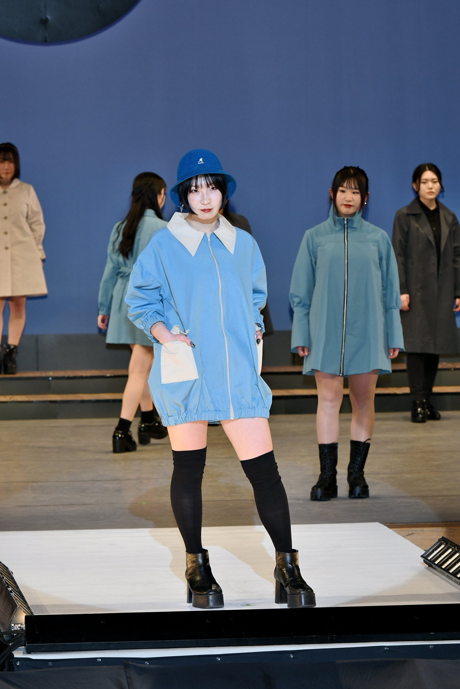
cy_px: 344
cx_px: 230
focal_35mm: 174
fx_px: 3335
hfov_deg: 7.9
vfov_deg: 11.8
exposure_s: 1/250
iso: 800
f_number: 5.6
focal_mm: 116
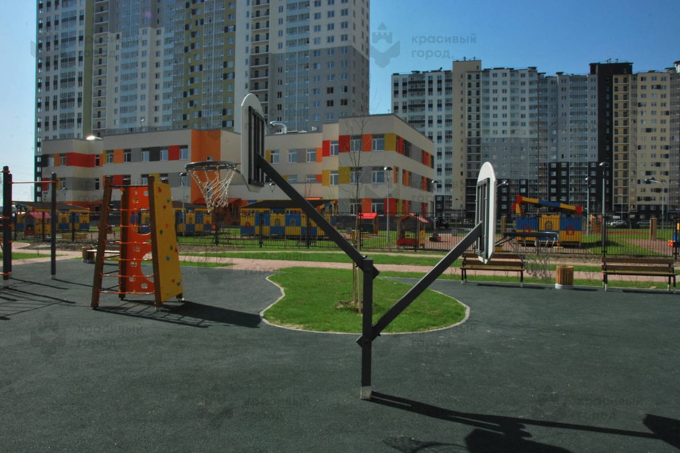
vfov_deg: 47.9
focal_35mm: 27
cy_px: 226
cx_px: 340
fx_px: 510
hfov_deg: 67.4
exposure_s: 1/200
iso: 400
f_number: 22
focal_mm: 18
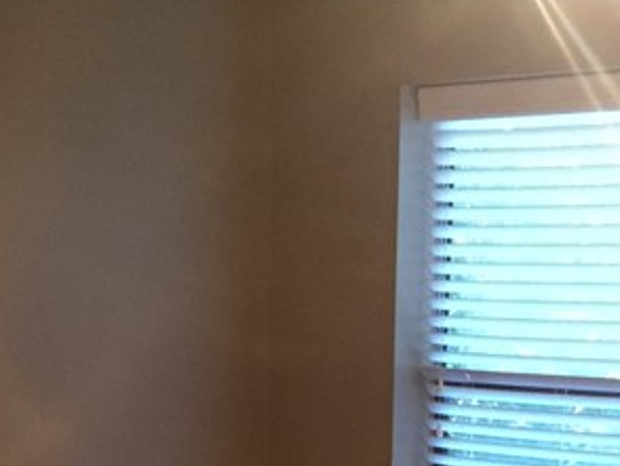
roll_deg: -0.2
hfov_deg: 19.4
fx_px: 1810
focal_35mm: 101
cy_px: 803
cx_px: 217
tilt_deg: -15.1
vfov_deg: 13.4
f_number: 2.2
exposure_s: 1/30
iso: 250
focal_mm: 4.15
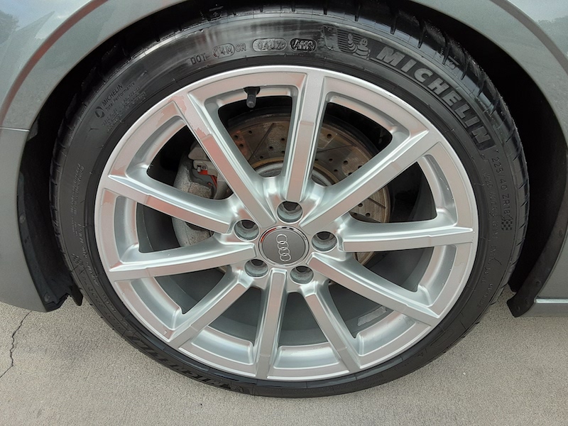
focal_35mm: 27
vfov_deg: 51.4
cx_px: 284
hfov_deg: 65.3
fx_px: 443
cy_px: 213
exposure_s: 1/139
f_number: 1.9
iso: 40
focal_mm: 2.91
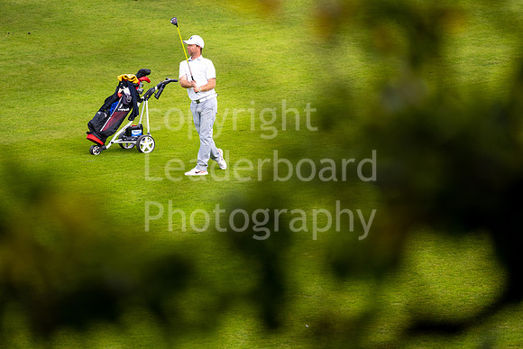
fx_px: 4645
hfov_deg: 6.4
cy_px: 163
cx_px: 244
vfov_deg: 4.3
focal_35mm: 320
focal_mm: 300
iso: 125
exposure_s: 1/500
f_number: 4.5
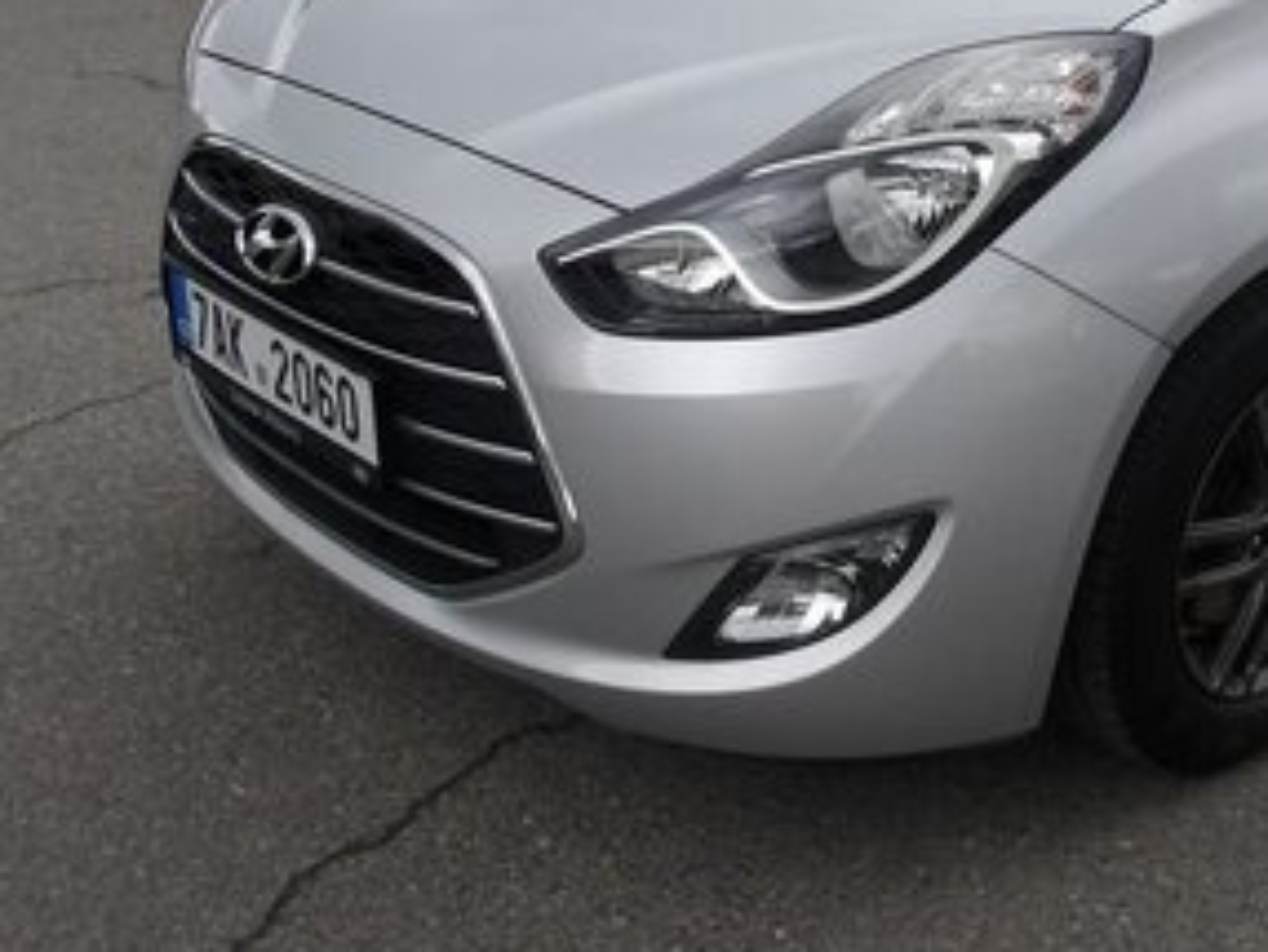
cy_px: 182
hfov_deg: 39.3
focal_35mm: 46
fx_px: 1686
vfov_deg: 30.7
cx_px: 1042
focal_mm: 4.9
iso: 100
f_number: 3
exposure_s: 1/241
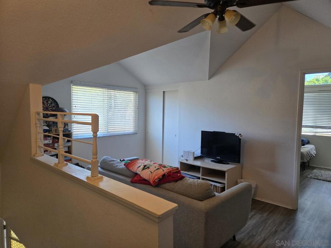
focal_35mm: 23
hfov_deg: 73.9
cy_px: 124
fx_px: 220
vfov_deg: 58.9
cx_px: 166
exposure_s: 1/120
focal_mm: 5.4
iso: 125
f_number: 1.8
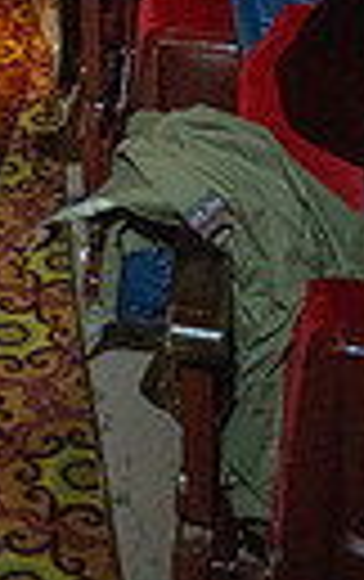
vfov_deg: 18.7
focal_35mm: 89
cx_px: -220
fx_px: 1408
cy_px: -423
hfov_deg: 13.6
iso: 12800
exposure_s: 1/500
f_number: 2.8
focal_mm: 25
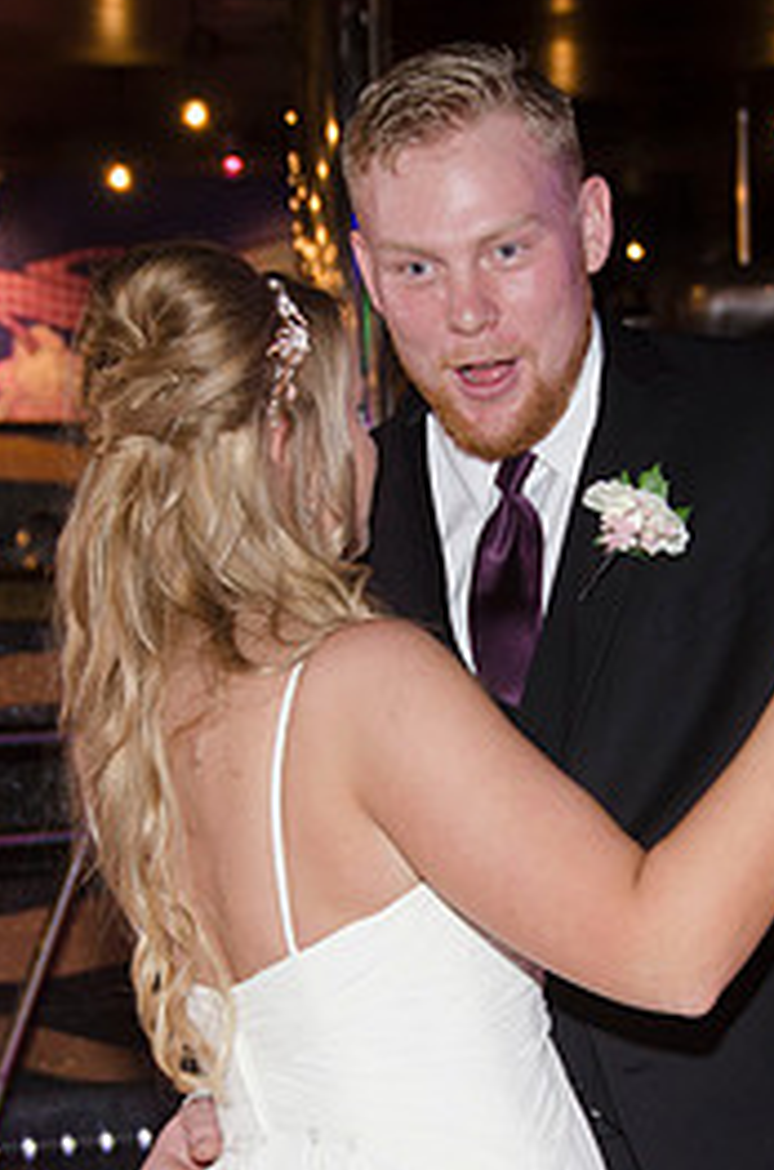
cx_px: 503
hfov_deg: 11.1
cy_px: 787
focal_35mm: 123
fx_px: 3988
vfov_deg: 16.6
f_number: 5.6
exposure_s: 1/60
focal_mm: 48
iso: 400
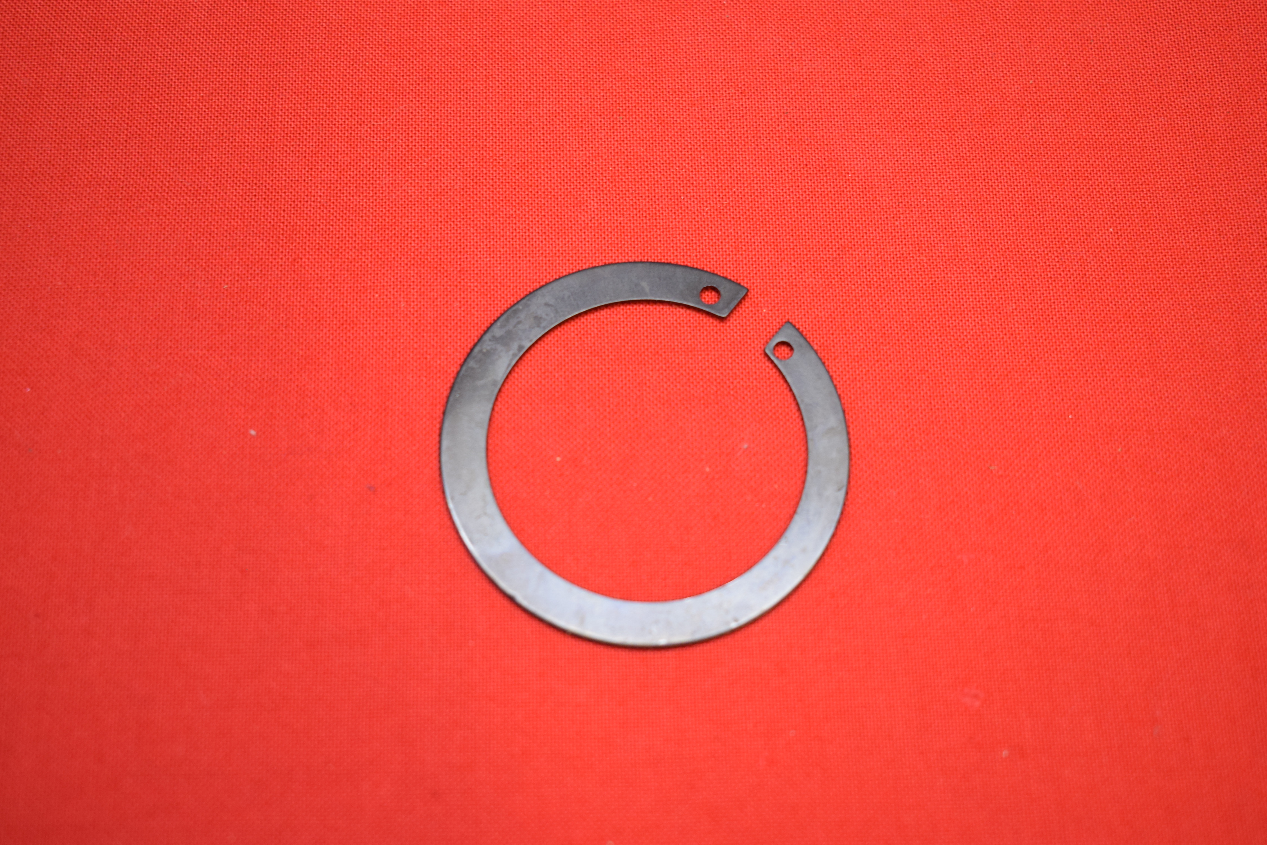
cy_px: 422
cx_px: 634
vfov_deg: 26.5
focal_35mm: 51
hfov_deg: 38.9
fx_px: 1795
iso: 800
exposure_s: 1/60
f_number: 5
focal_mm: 34
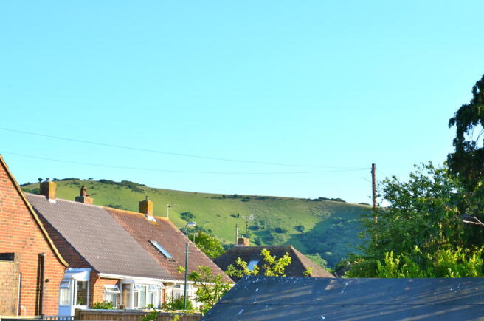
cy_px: 160
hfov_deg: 24.7
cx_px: 242
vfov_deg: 16.5
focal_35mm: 82
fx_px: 1106
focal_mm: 55
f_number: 11
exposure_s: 1/125
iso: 180
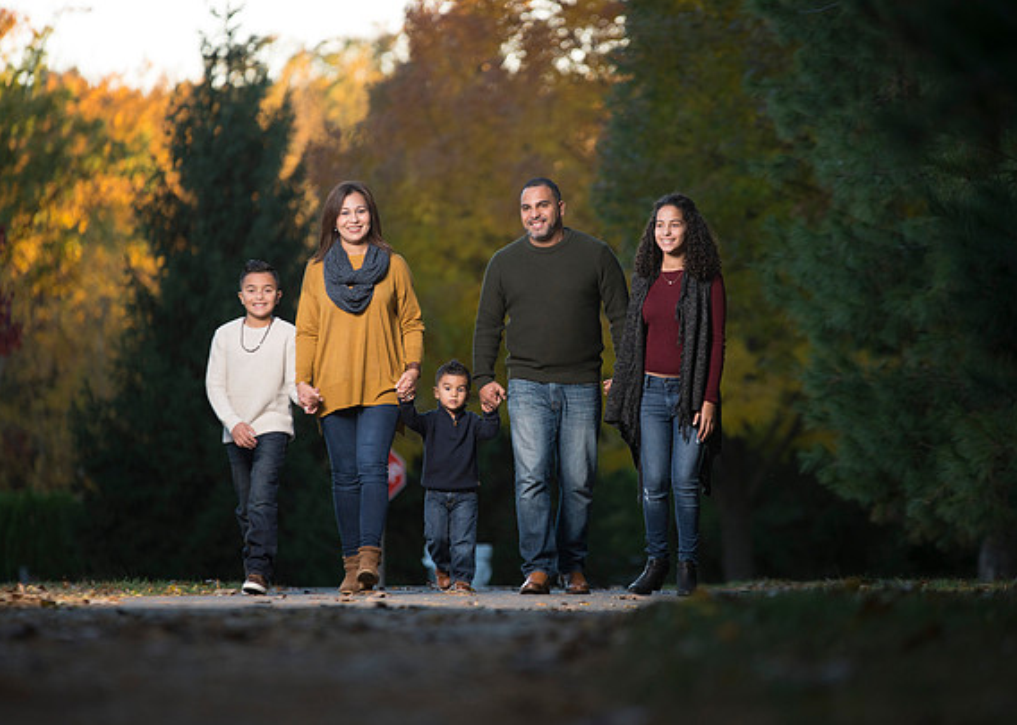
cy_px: 347
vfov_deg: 6.1
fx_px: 6755
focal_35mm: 234
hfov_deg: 8.6
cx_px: 523
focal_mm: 200
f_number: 3.2
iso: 500
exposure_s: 1/640
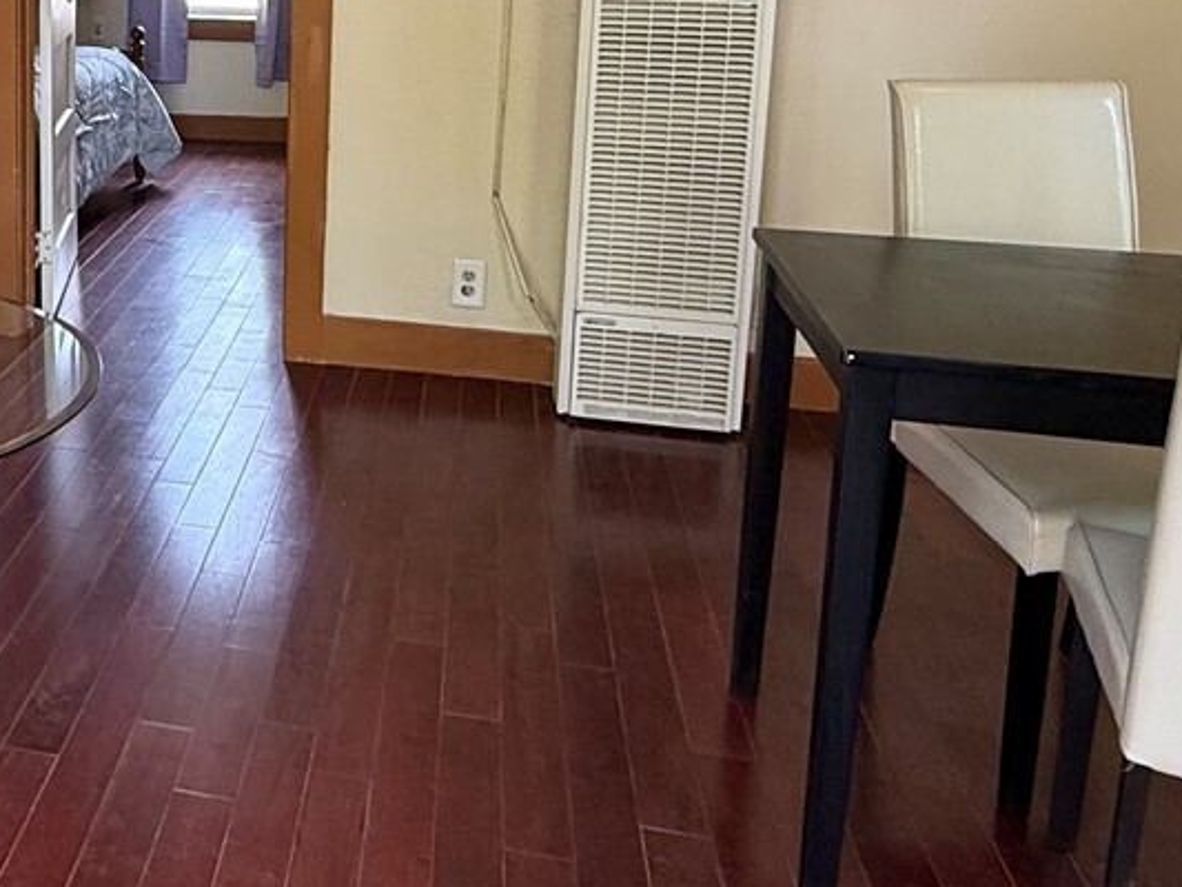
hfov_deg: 40.7
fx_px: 1434
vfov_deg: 32.7
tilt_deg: -8.7
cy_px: 98
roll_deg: +0.3
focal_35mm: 42
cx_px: 80
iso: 200
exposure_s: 1/99
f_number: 2.2
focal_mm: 2.22
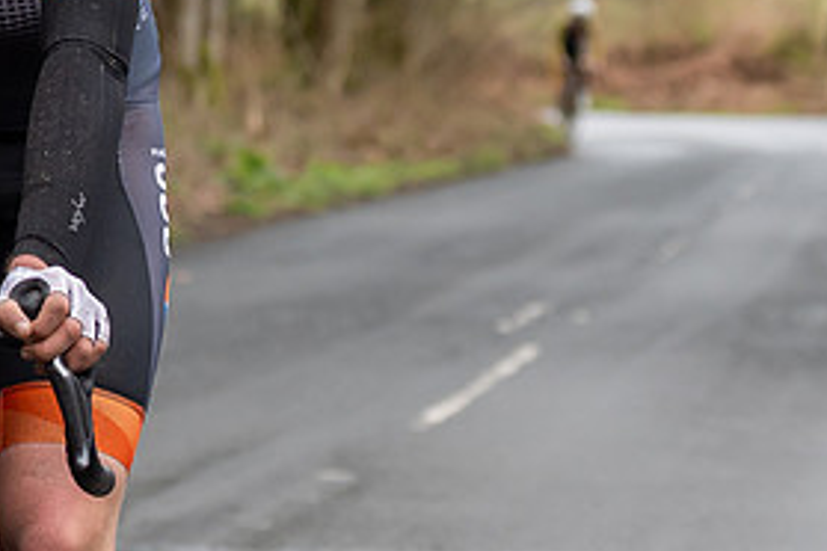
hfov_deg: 6.3
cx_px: 85
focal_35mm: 328
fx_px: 7534
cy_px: -135
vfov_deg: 4.2
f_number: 3.5
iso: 640
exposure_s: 1/1000
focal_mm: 70
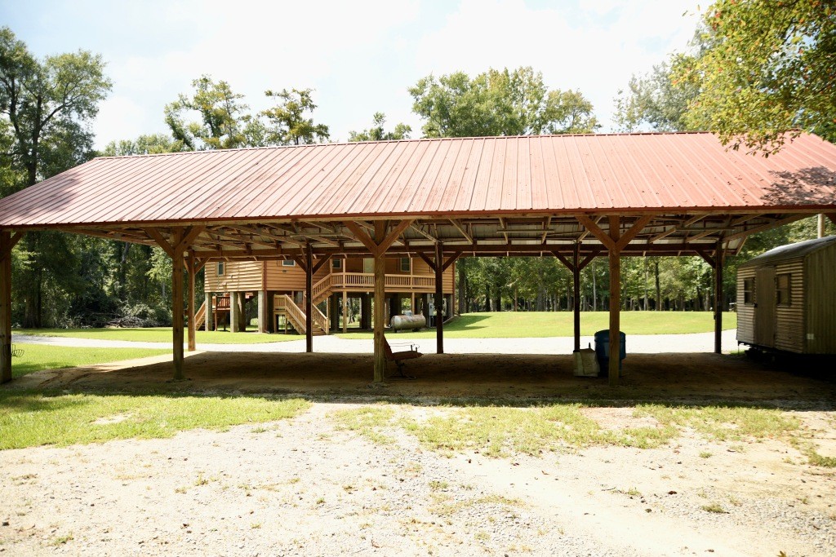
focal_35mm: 27
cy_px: 278
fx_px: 627
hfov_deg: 67.4
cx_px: 418
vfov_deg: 47.9
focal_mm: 18
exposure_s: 1/6400
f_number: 6.3
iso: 1000
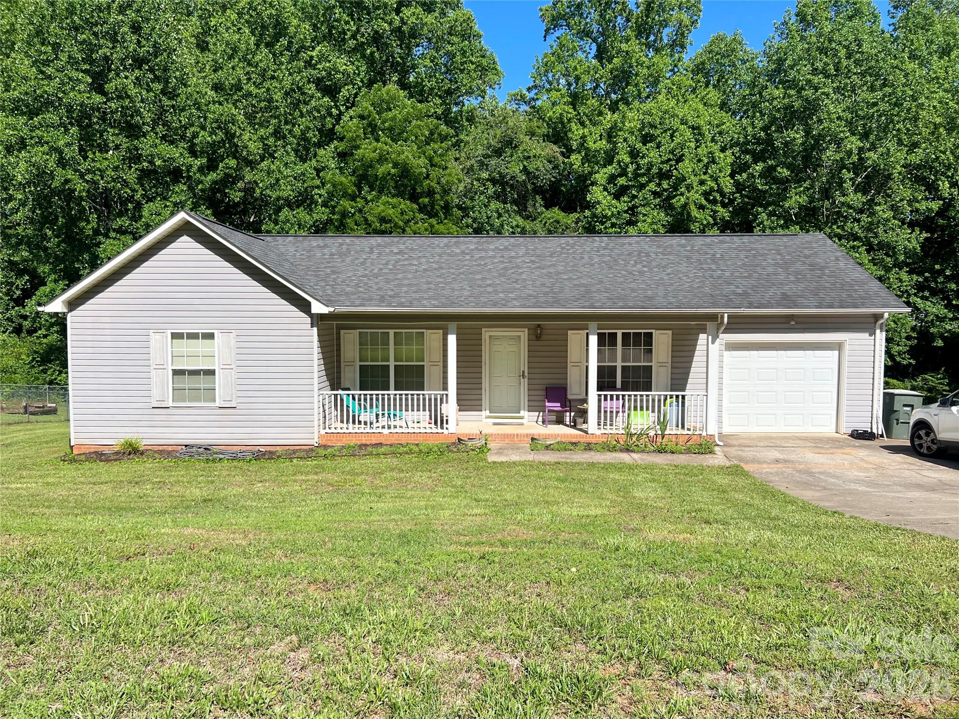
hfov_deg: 67.3
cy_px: 360
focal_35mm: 26
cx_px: 480
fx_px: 720
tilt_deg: -3.8
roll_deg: -0.6
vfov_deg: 53.0
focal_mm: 5.7
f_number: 1.5
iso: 50
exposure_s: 1/4115
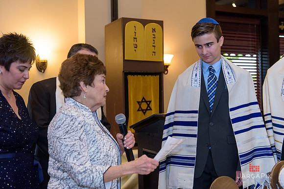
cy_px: 94
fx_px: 379
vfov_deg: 28.1
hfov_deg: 41.1
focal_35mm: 48
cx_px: 142
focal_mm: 48
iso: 1250
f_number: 3.2
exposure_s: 1/125
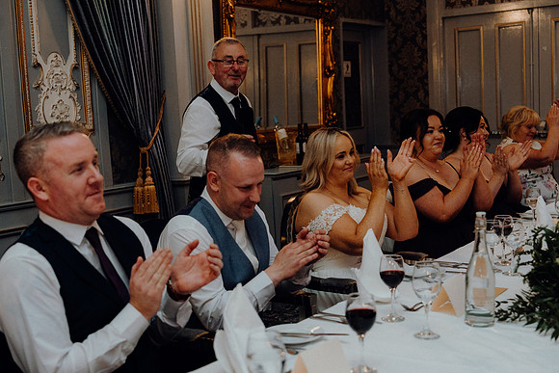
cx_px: 280
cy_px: 186
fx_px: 777
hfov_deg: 39.6
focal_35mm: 50
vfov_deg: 27.0
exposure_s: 1/160
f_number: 3.5
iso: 2500
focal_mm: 50
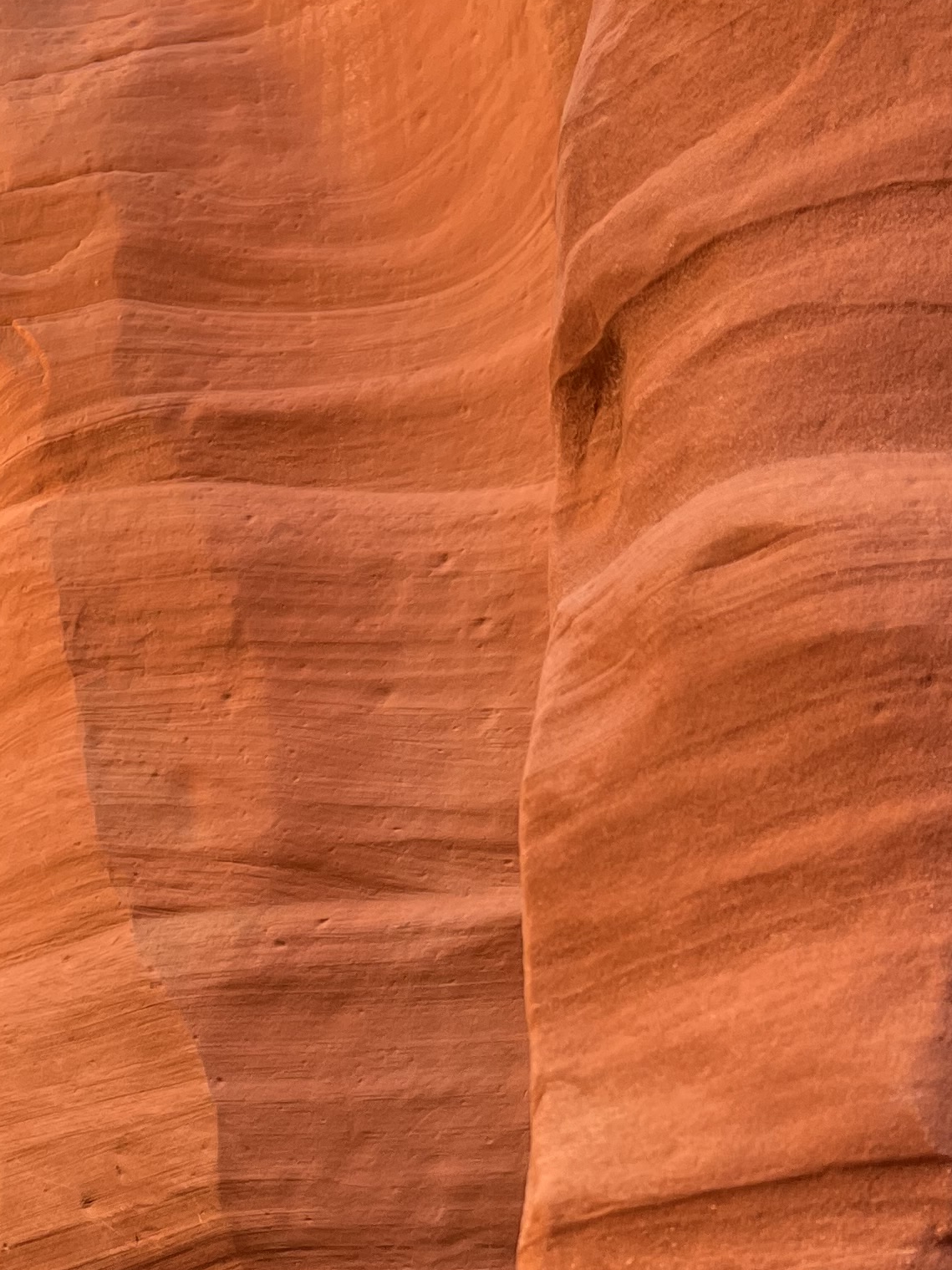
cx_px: 0
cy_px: 1263
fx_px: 2531
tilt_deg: +0.8
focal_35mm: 69
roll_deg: +2.6
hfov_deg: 20.6
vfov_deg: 26.7
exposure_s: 1/122
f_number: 1.6
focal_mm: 5.1
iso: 80
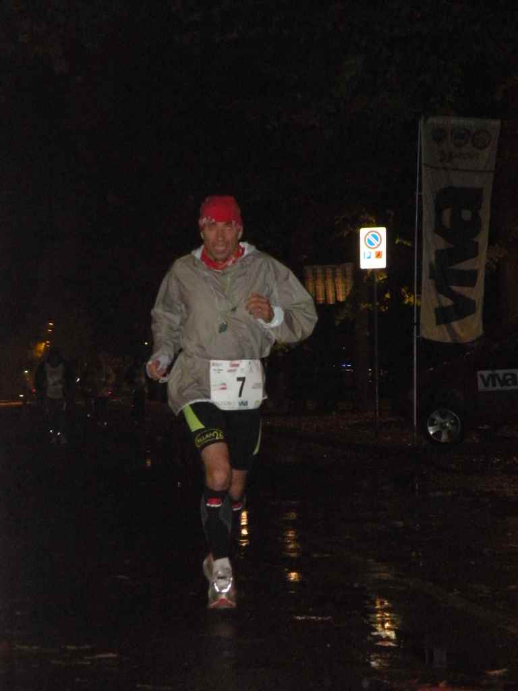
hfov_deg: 13.5
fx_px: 2195
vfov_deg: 17.9
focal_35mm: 110
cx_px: 259
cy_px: 346
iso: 800
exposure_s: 1/60
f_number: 4
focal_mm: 19.4
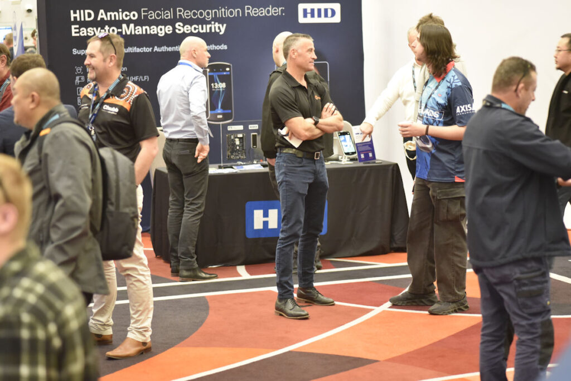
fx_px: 1587
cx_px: 286
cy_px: 190
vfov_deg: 13.7
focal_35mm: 100
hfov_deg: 20.4
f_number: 2.8
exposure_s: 1/125
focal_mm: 100
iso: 5600
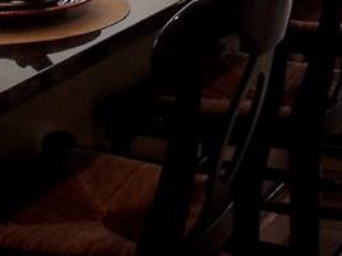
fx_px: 1284
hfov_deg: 15.0
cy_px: -188
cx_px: 296
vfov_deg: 10.8
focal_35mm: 130
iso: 80
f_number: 2.8
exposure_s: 1/90
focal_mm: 6.3
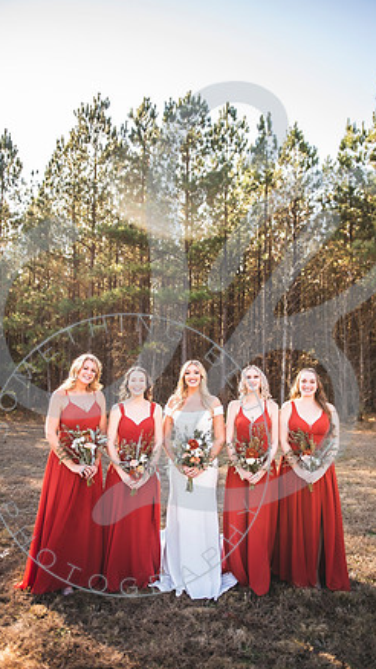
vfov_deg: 67.9
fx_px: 497
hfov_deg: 41.4
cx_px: 197
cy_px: 339
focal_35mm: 28
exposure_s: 1/250
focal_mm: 26
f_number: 2.8
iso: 100
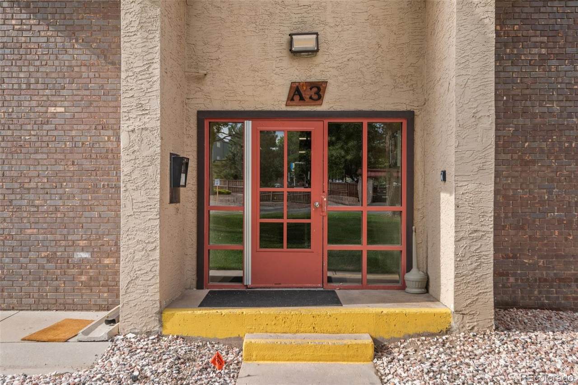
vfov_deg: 37.8
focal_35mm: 35
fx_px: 562
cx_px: 289
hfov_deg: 54.4
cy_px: 192
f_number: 9
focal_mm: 35
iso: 320
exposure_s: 1/50
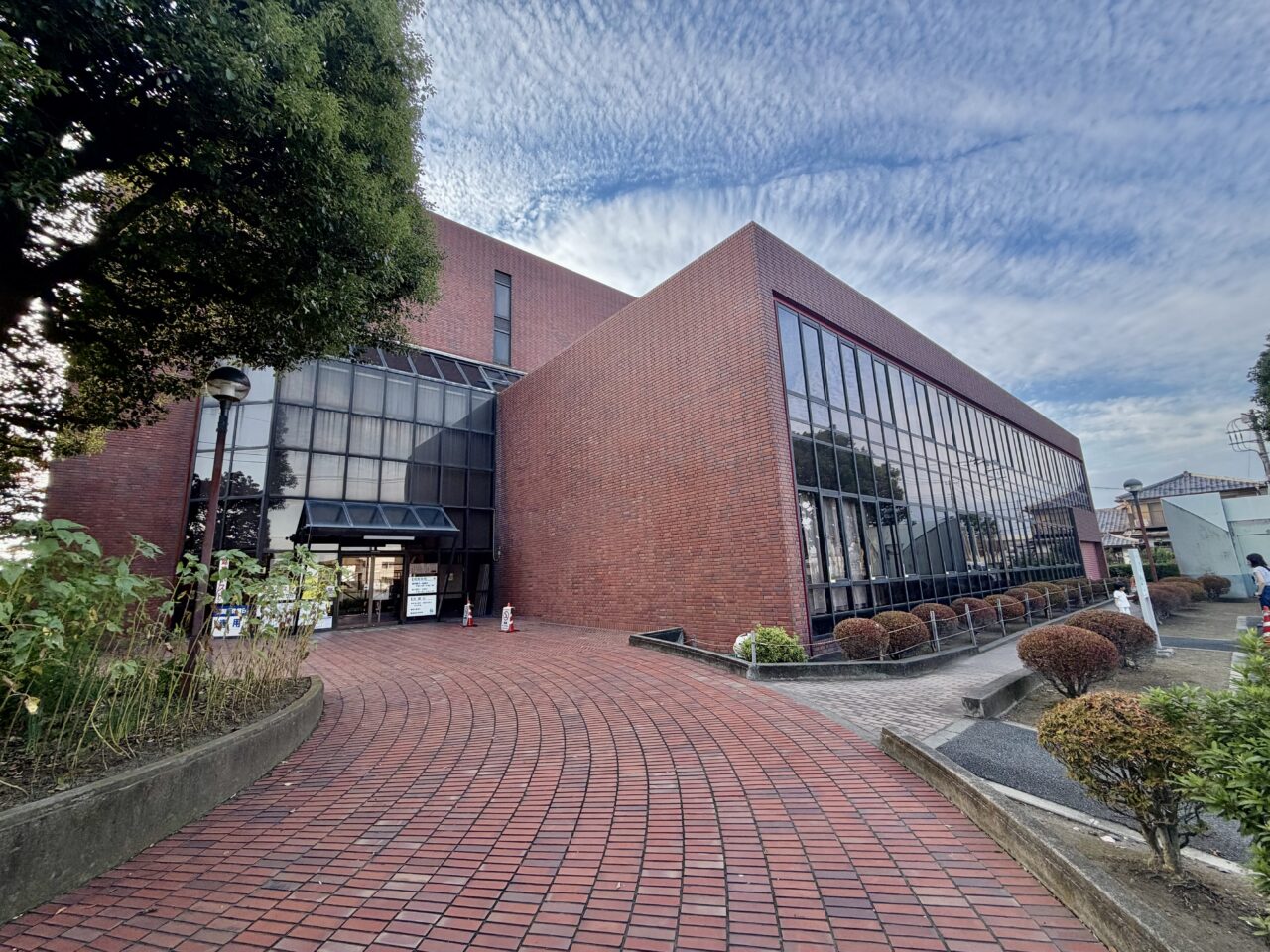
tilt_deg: +11.7
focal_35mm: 14
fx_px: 514
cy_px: 476
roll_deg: +2.0
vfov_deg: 85.7
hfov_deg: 102.1
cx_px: 635
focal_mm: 2.22
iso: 50
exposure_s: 1/502
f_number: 2.2
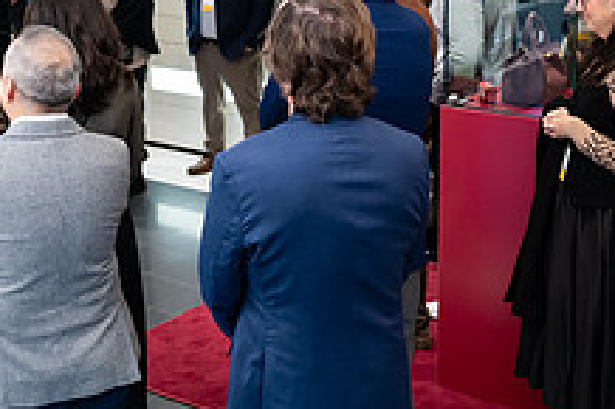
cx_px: 268
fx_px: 1127
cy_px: 76
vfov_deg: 20.3
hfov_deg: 30.5
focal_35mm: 66
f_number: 3.2
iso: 1000
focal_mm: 24
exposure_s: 1/160
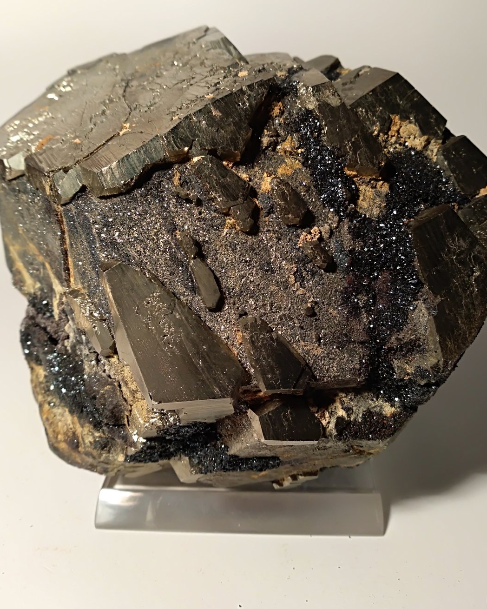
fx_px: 559
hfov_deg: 47.1
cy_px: 250
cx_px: 252
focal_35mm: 31
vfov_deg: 56.8
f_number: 2
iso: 143
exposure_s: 1/100
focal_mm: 3.54
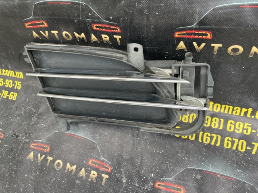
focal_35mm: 26
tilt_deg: -63.7
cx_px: 129
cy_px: 96
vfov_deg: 53.0
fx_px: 194
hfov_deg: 67.3
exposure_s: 1/121
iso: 64
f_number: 1.6
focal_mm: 4.2
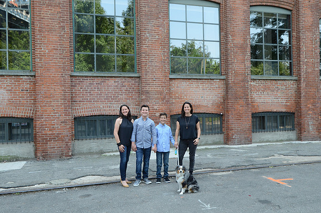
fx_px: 307
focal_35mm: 34
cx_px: 160
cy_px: 106
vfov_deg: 38.2
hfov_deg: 55.2
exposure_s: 1/200
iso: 800
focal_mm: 23
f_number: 8
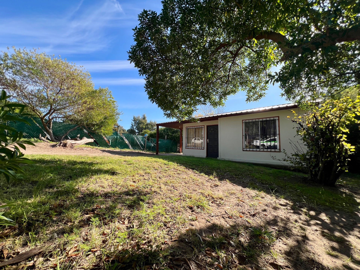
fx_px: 135
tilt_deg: +4.3
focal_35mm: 13
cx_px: 180
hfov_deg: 106.2
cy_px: 135
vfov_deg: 89.9
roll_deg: -0.6
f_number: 1.8
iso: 32
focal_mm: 1.57
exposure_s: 1/690
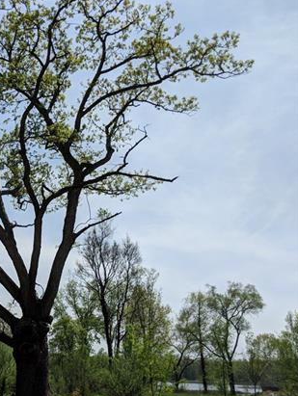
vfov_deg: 44.7
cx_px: -7
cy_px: 214
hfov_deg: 31.5
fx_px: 481
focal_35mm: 42
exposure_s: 1/5848
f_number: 1.8
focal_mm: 4.44
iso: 57
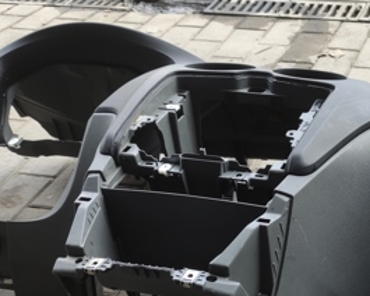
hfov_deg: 30.2
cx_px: 352
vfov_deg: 25.3
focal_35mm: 59
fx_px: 646
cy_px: 242
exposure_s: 1/100
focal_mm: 5.43
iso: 101
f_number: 1.89
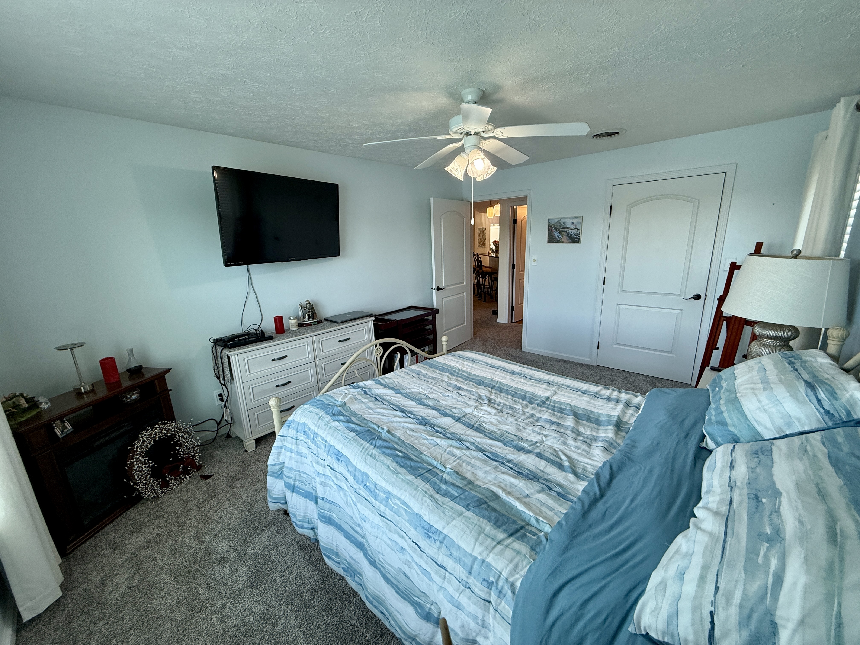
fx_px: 348
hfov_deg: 102.1
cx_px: 430
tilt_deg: -14.0
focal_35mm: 14
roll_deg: +1.7
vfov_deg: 85.7
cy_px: 322
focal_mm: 2.22
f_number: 2.2
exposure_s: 1/120
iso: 160
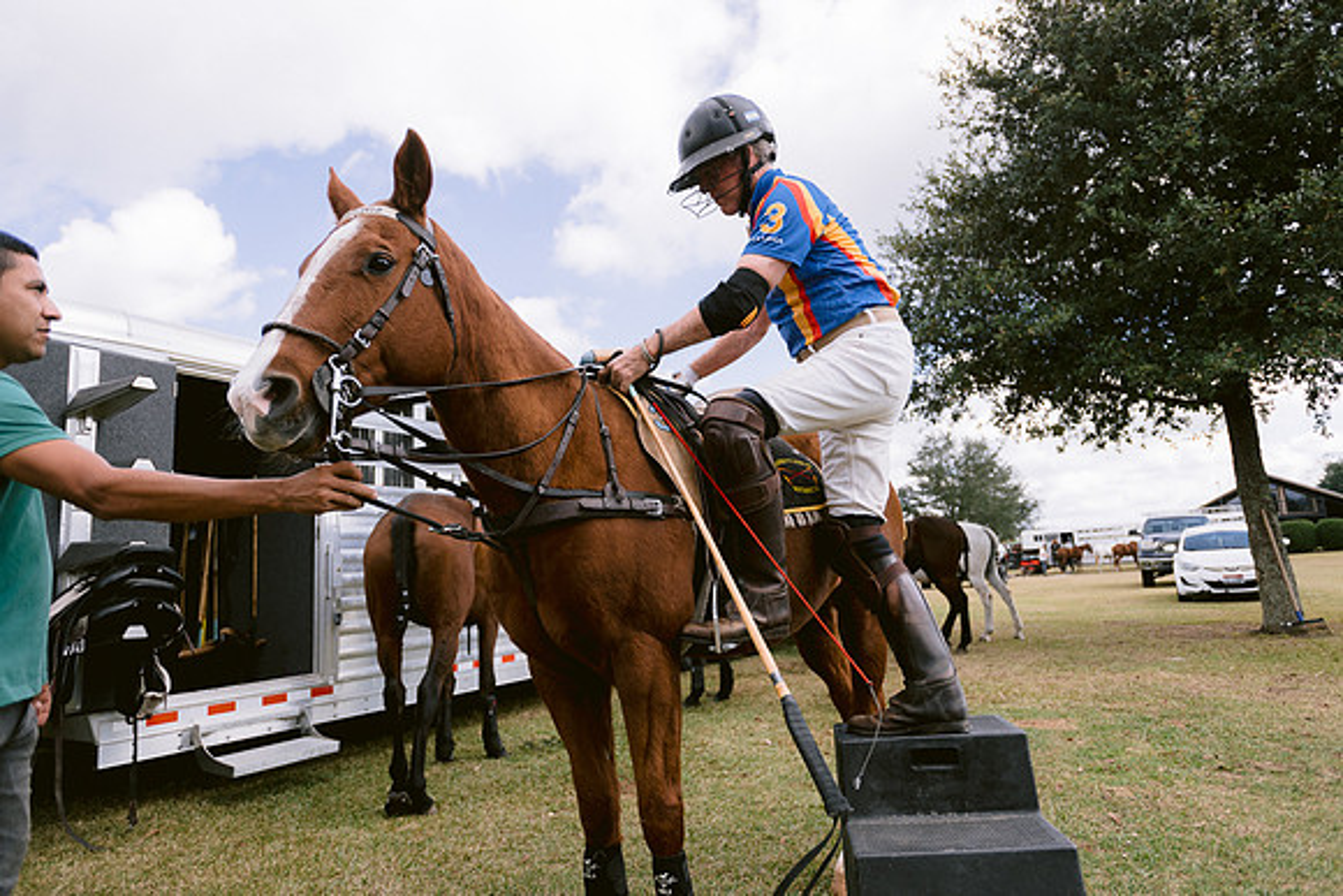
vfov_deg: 53.2
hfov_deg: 73.7
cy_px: 448
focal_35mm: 24
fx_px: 896
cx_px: 672
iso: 200
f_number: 2.8
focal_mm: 24
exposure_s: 1/2500
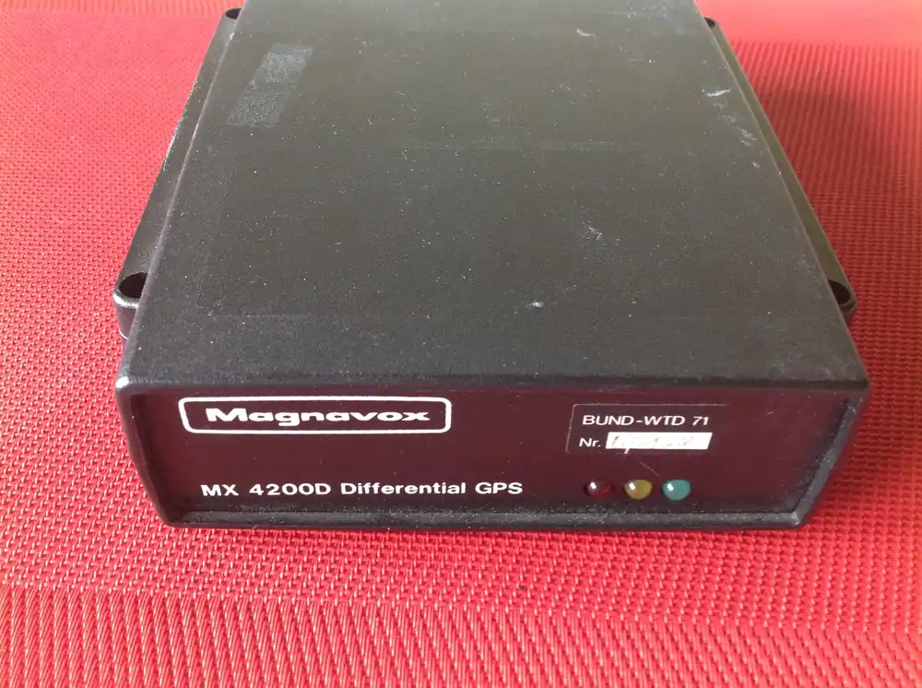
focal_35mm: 35
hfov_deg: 52.7
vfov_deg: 40.6
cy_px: 344
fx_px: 930
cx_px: 461
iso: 200
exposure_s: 1/15
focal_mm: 4.28
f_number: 2.4
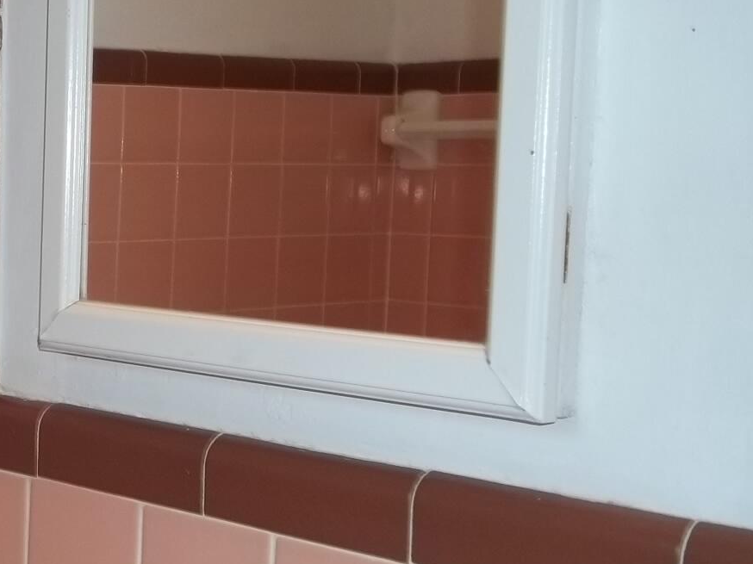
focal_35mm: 75
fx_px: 1631
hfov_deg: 24.1
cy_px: 328
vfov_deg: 19.6
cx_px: -101
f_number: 2.9
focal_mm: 5.7
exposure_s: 1/30
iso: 64
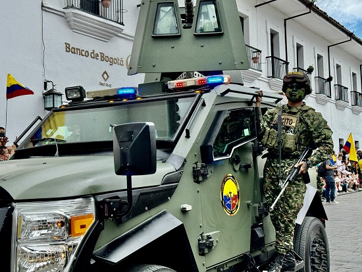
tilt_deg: +4.7
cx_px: 181
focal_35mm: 48
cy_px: 136
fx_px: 502
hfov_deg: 39.6
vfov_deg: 30.3
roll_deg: +1.2
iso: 64
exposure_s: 1/1427
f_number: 1.78
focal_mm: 6.76
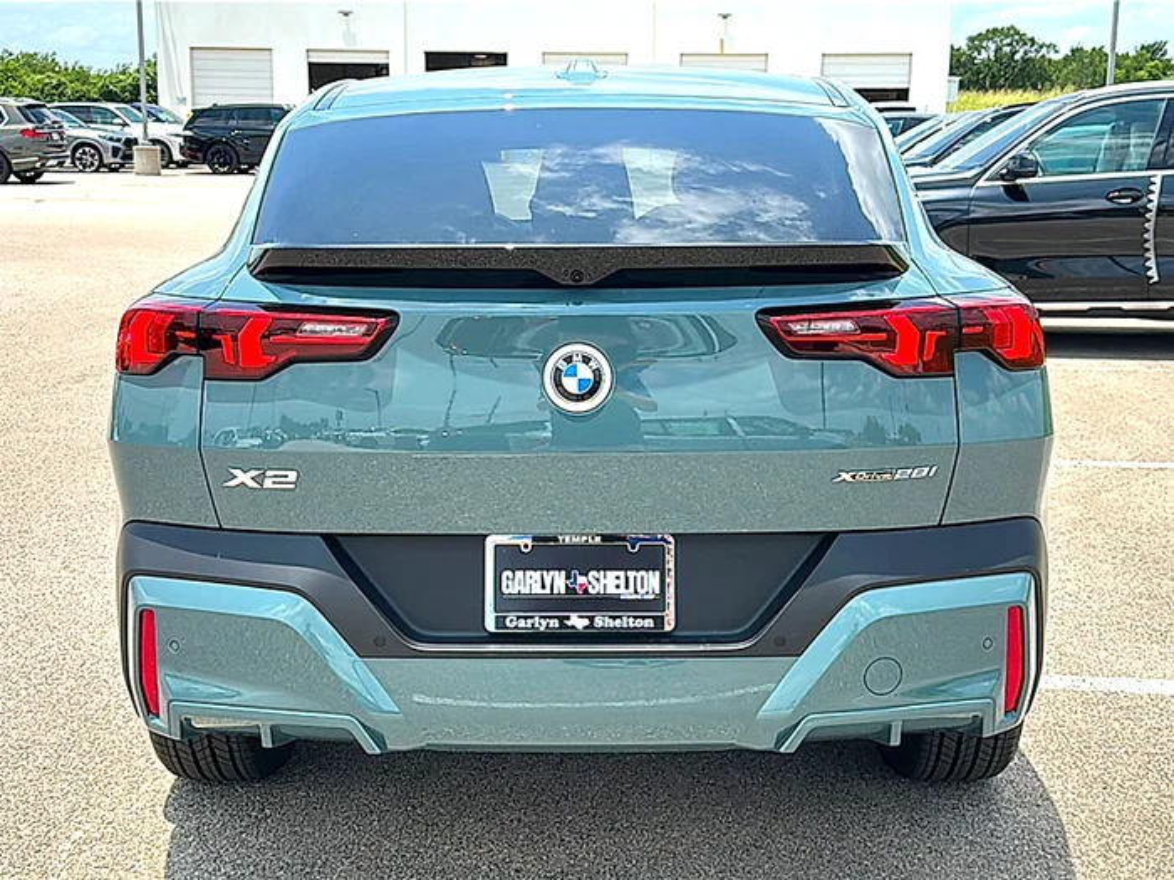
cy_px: 440
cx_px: 587
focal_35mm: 38
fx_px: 1289
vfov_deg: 37.7
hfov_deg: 49.0
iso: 80
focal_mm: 6.86
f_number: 1.78
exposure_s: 1/3623
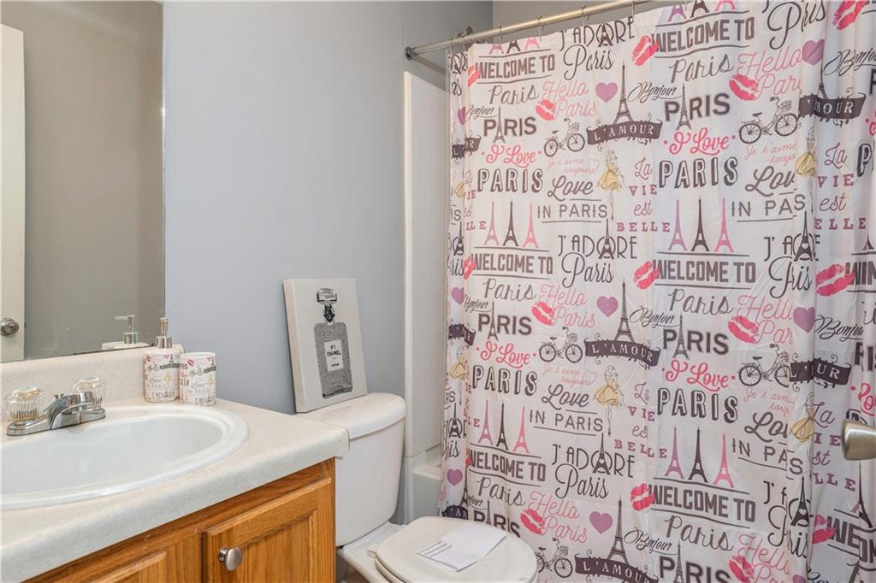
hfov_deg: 81.2
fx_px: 511
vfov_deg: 59.5
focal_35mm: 21
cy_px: 292
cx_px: 438
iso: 200
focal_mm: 21
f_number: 8
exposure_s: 1/2
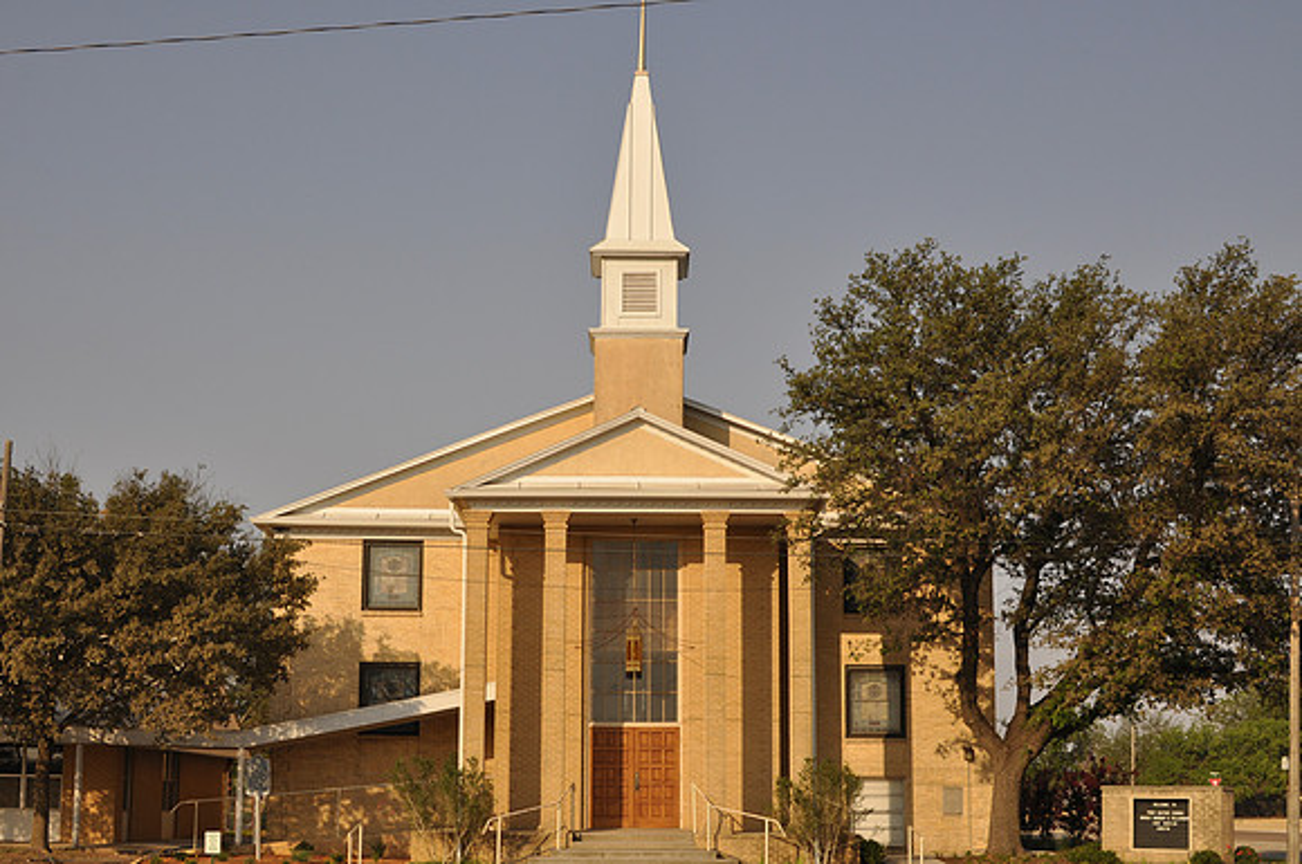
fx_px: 1896
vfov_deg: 25.7
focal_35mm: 52
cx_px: 651
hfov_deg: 37.9
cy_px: 432
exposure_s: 1/200
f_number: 7.1
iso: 200
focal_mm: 35
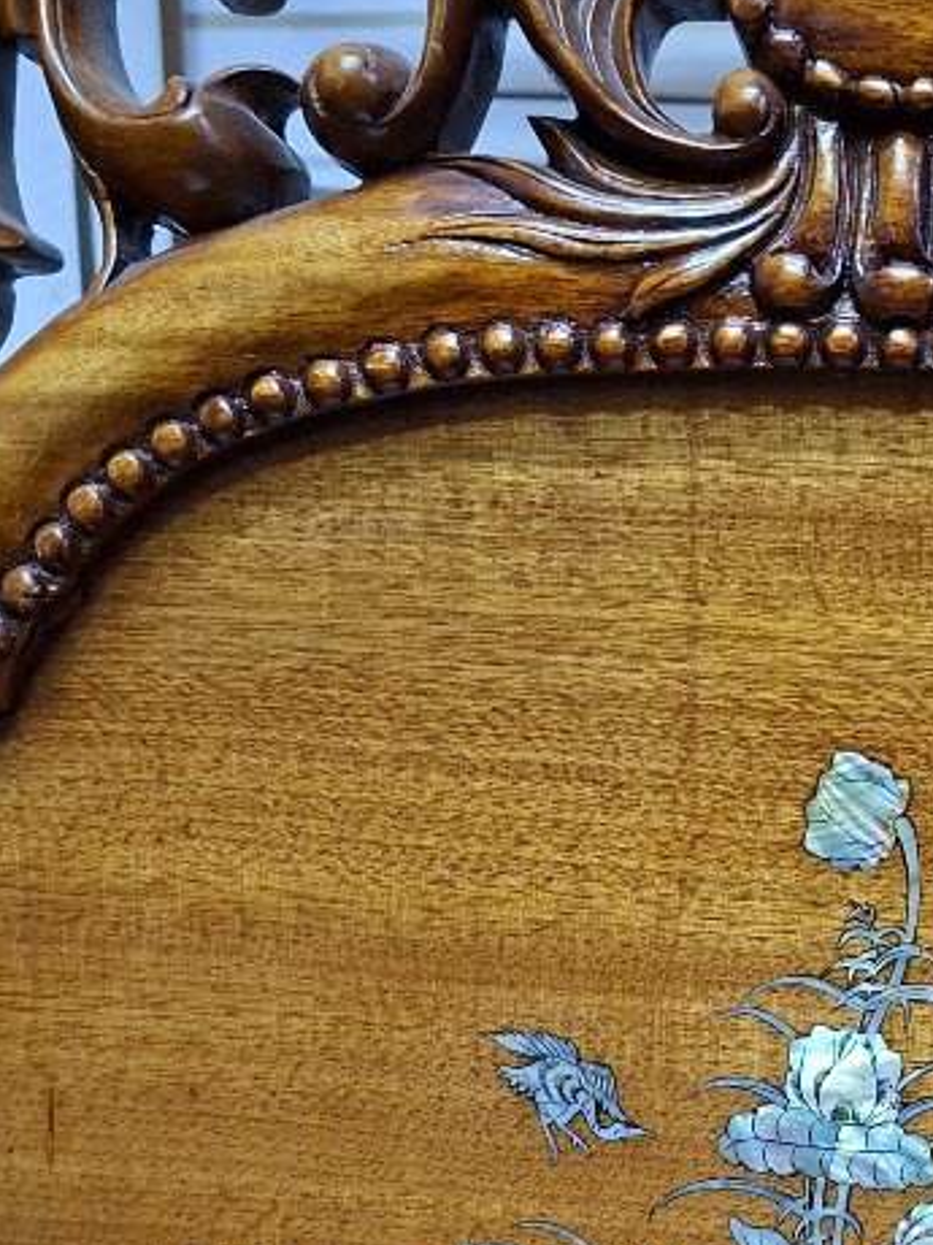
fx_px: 2156
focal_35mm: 60
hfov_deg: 23.7
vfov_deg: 30.7
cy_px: 1131
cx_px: 865
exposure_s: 1/25
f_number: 1.8
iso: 640
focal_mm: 5.54
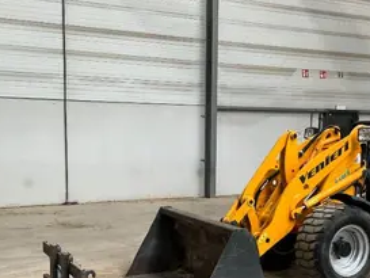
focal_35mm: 51
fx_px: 545
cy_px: 194
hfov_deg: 37.5
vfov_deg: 28.3
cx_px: 199
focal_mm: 3
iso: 80
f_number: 1.8
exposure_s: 1/60
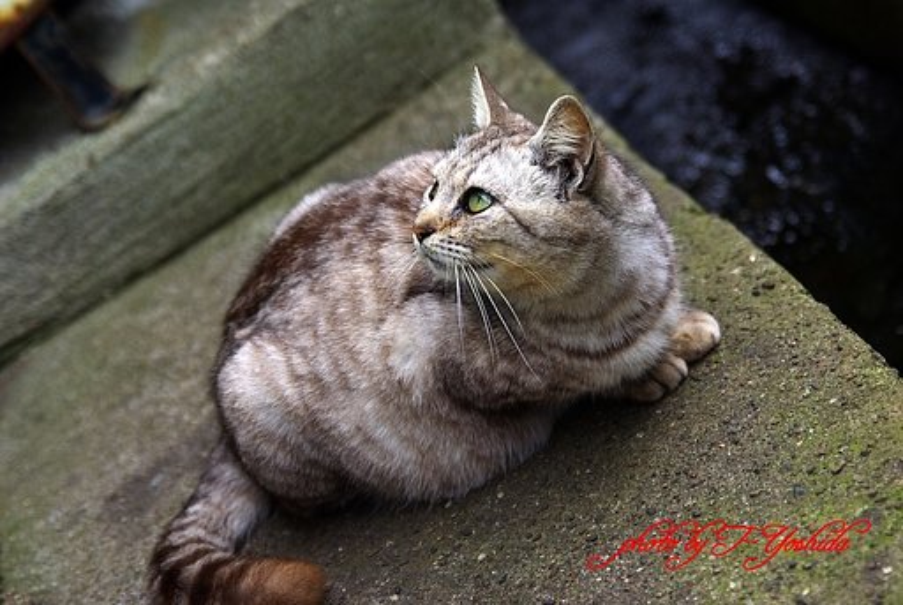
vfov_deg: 18.2
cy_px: 302
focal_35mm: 75
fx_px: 1884
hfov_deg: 27.0
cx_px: 452
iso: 100
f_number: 2.8
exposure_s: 1/60
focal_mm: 50
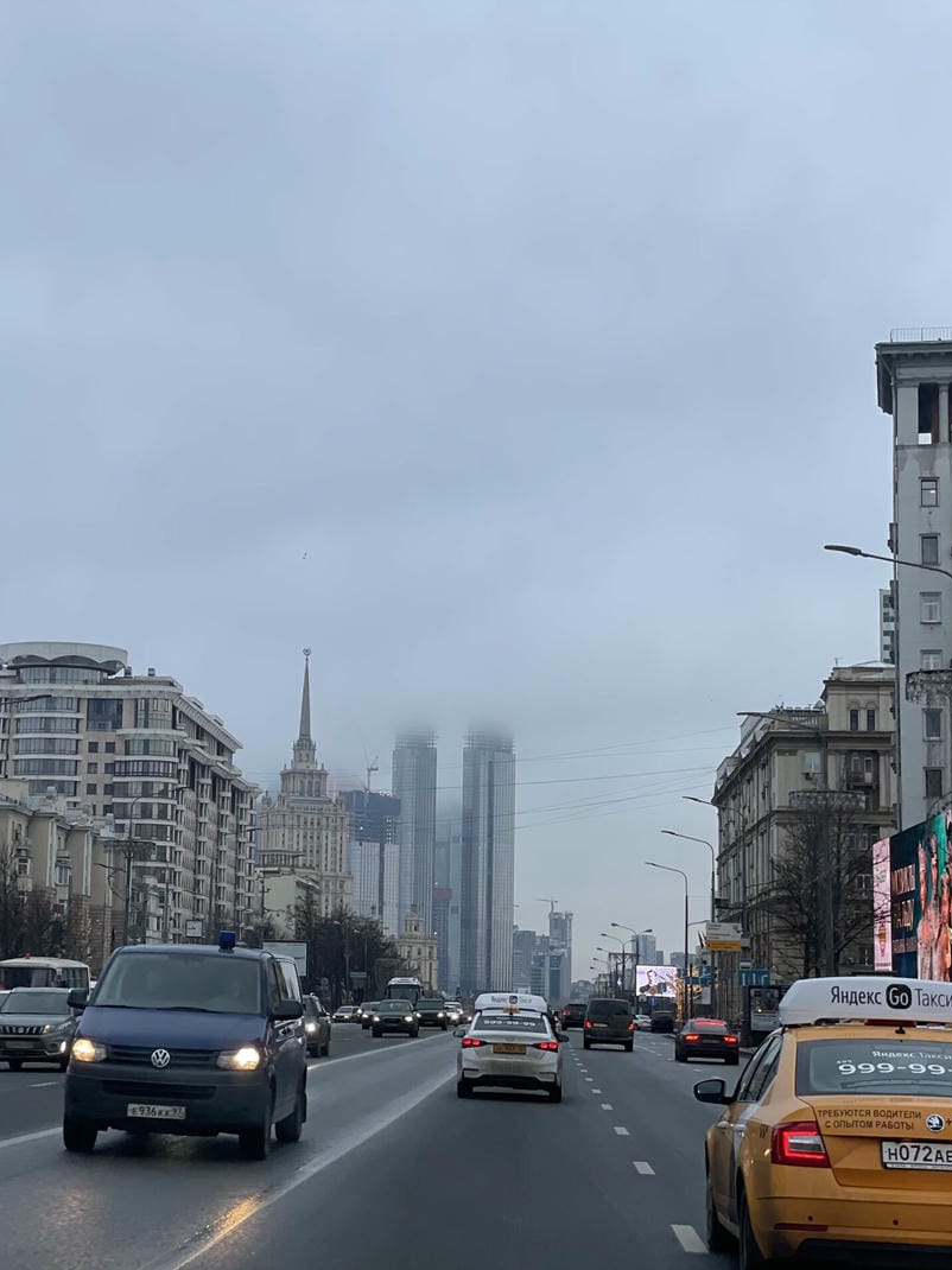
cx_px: 266
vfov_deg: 27.8
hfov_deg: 20.9
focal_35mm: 70
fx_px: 2568
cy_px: 630
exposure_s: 1/122
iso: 25
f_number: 2
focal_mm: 6
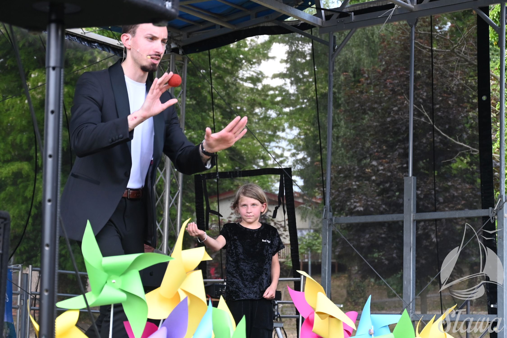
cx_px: 254
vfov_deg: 17.5
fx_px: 1098
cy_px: 169
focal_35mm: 78
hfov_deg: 26.0
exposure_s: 1/250
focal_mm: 52
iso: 400
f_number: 5
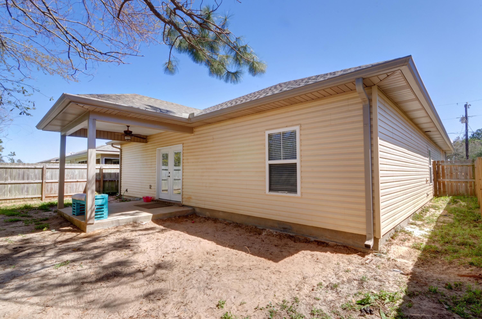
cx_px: 241
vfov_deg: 69.4
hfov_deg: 92.6
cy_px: 160
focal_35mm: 17
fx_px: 230
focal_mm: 11.5
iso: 100
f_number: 22
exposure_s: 1/60
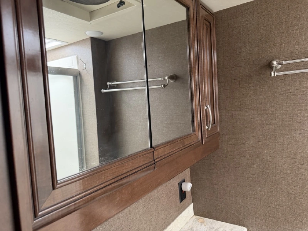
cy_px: 116
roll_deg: +5.2
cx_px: 154
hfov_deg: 71.6
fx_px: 214
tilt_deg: -2.1
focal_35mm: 24
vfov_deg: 56.8
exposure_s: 1/71
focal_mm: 6.76
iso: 200
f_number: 1.78
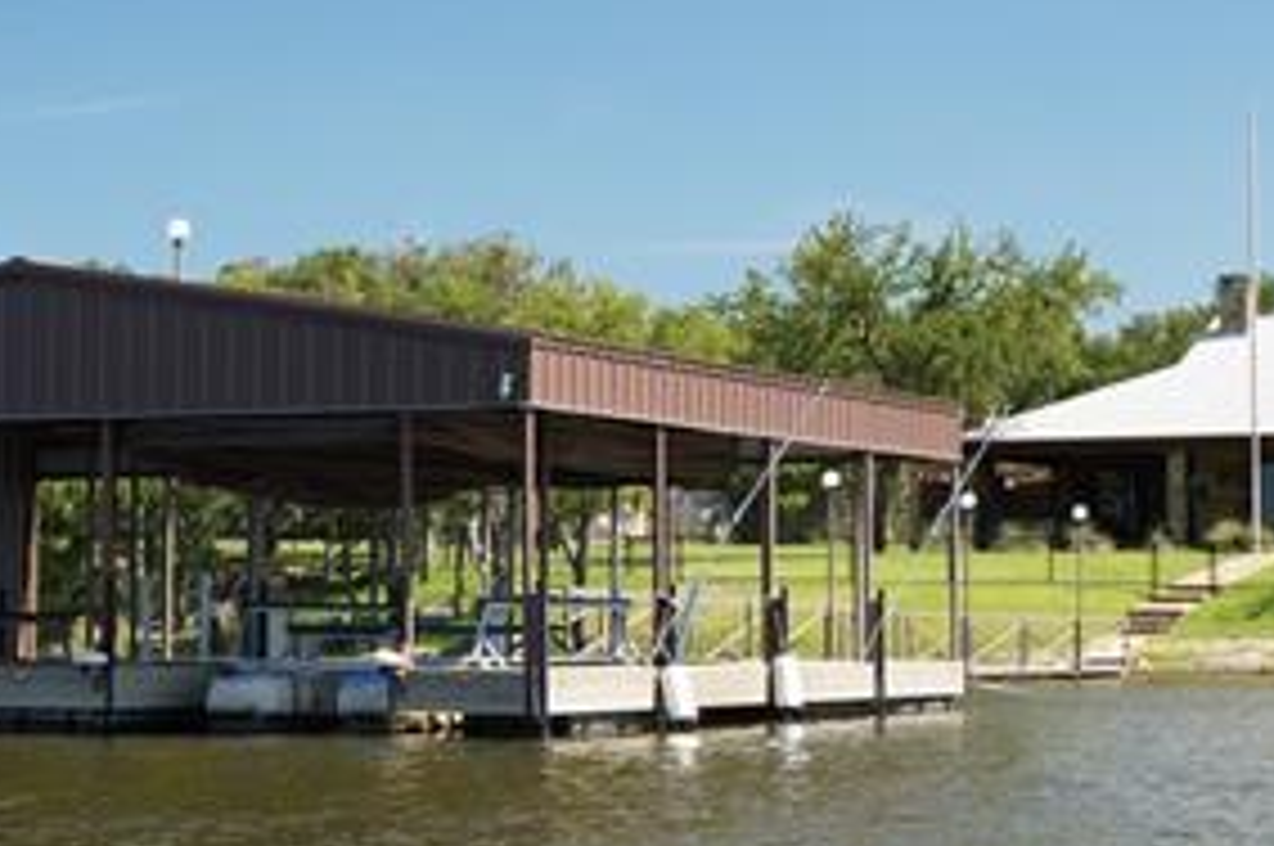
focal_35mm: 95
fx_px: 3358
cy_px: 421
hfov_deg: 21.5
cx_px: 684
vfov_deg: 14.4
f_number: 8
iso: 400
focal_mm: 28
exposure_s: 1/250
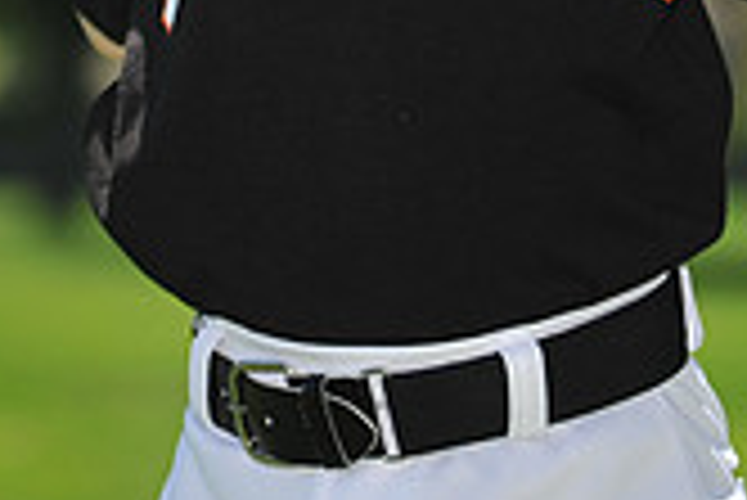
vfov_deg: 3.9
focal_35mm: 349
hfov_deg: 5.9
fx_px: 7248
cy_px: -297
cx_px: 252
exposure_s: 1/2000
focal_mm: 100
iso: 200
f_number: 4
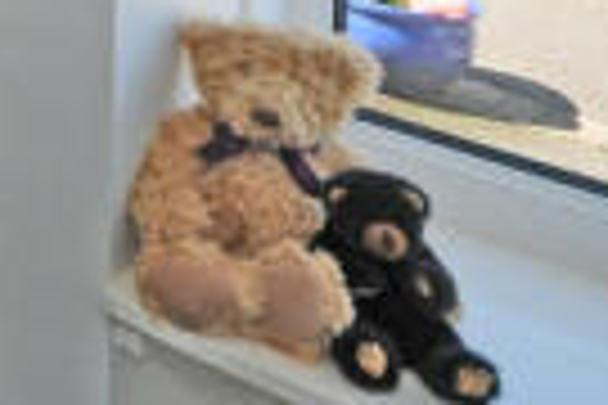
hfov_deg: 18.2
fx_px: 1233
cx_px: -622
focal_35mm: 73
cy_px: -482
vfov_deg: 14.4
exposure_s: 1/125
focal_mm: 10
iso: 200
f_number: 5.6
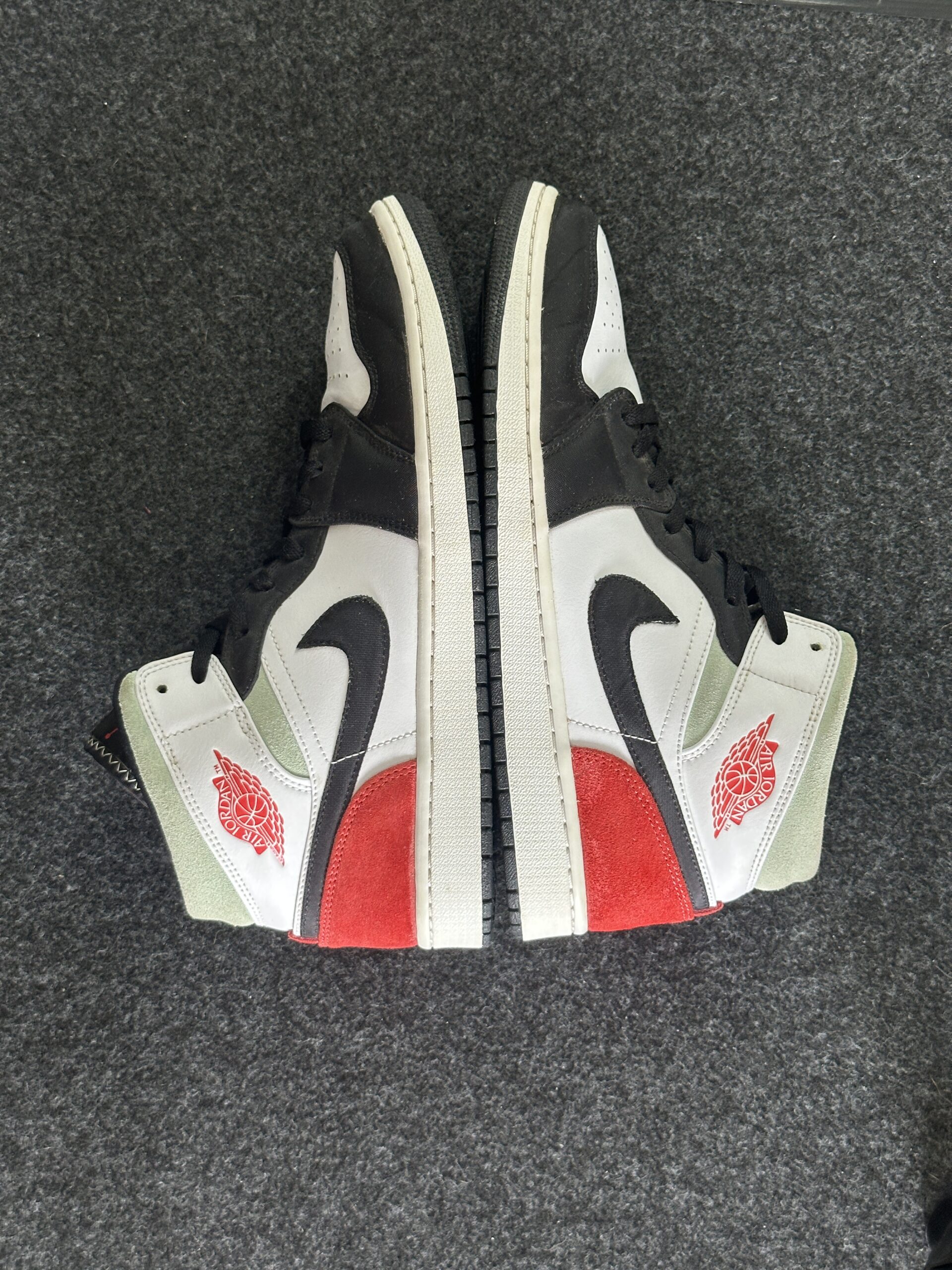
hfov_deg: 30.3
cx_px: 476
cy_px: 635
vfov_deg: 39.7
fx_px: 1760
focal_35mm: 48
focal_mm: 6.86
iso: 100
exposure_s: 1/50
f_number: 1.78
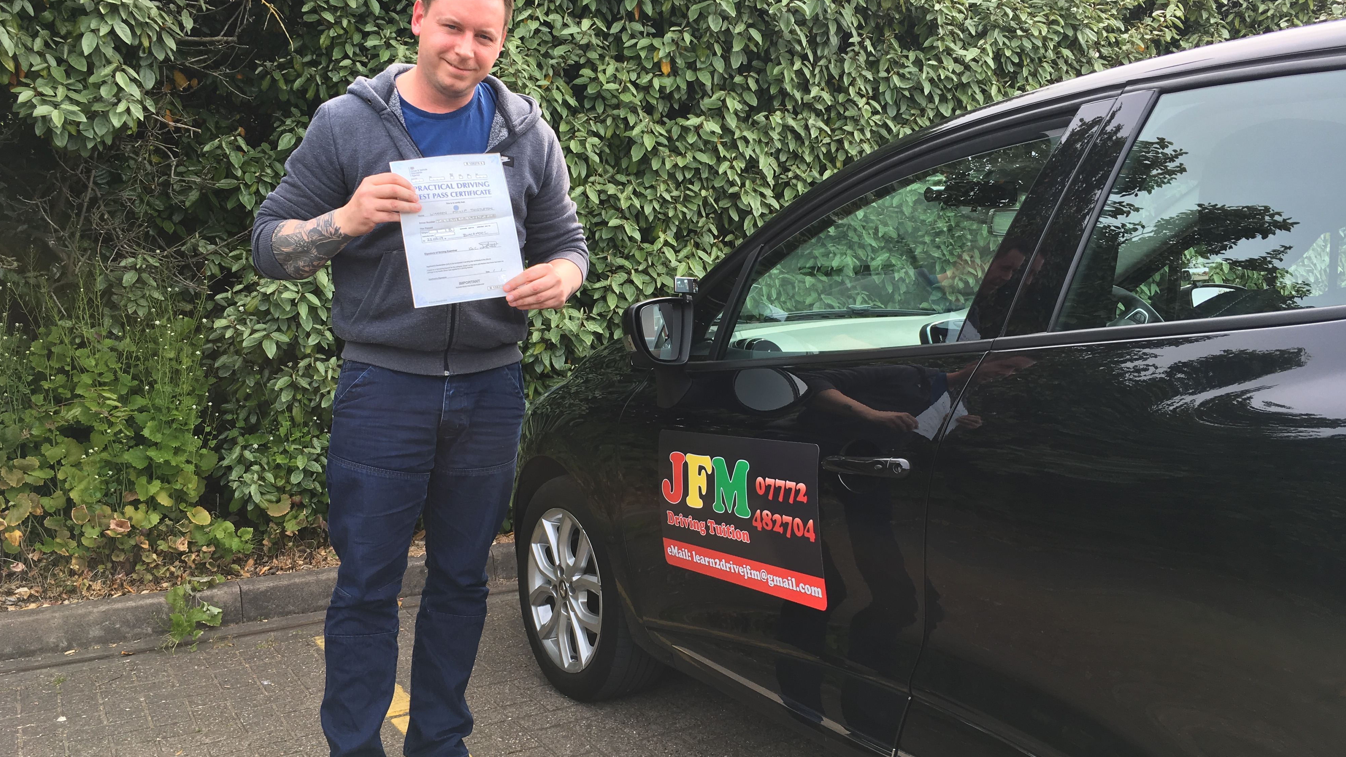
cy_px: 371
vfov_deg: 36.7
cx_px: 669
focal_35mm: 32
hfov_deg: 61.0
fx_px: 1142
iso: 25
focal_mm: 4.15
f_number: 2.2
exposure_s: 1/319
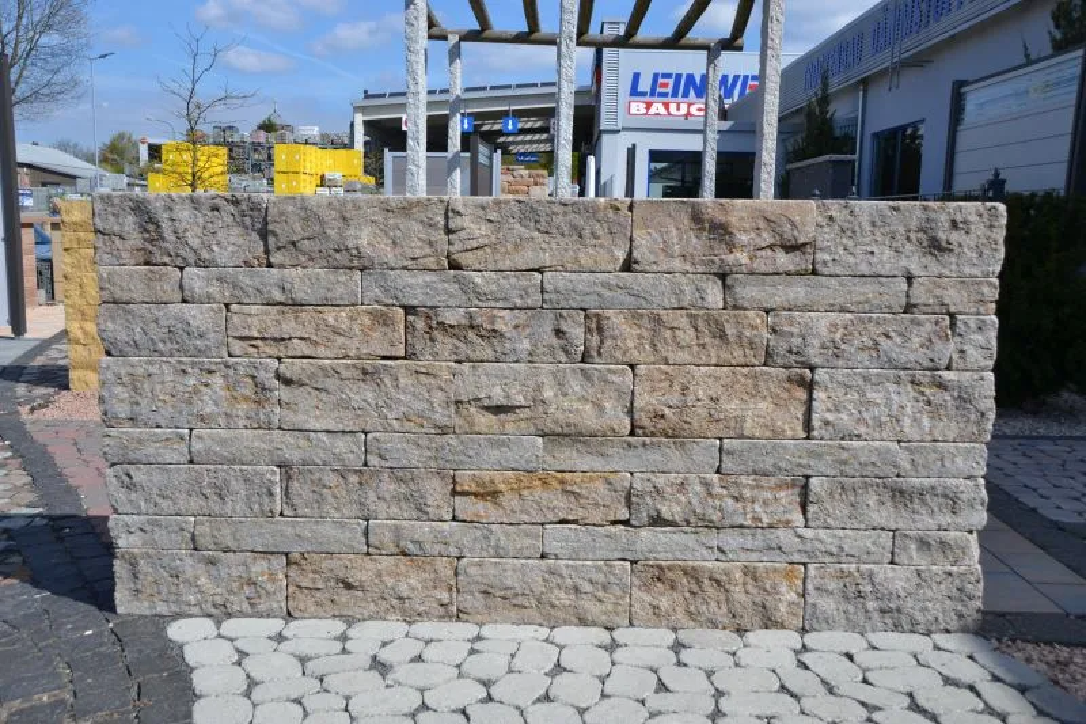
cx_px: 543
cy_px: 362
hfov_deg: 57.2
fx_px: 995
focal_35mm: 33
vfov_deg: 40.0
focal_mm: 22
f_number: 8
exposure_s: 1/320
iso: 100
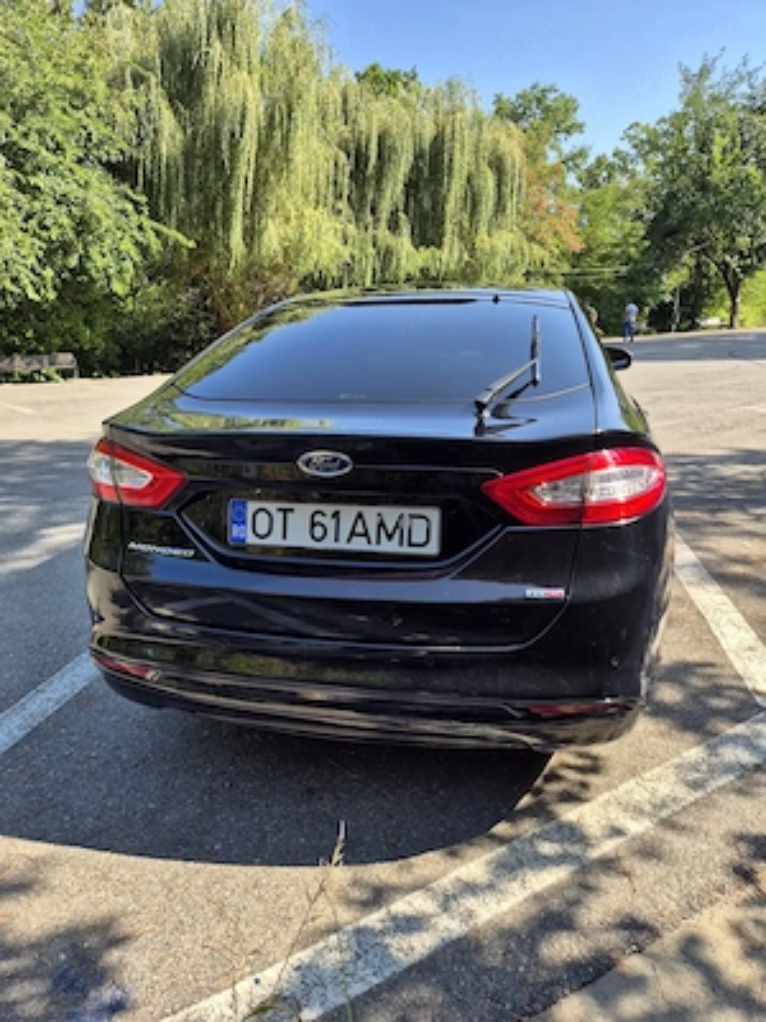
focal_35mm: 23
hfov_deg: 58.9
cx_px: 383
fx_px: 679
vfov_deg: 73.9
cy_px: 511
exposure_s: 1/670
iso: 25
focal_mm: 5.4
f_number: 1.8
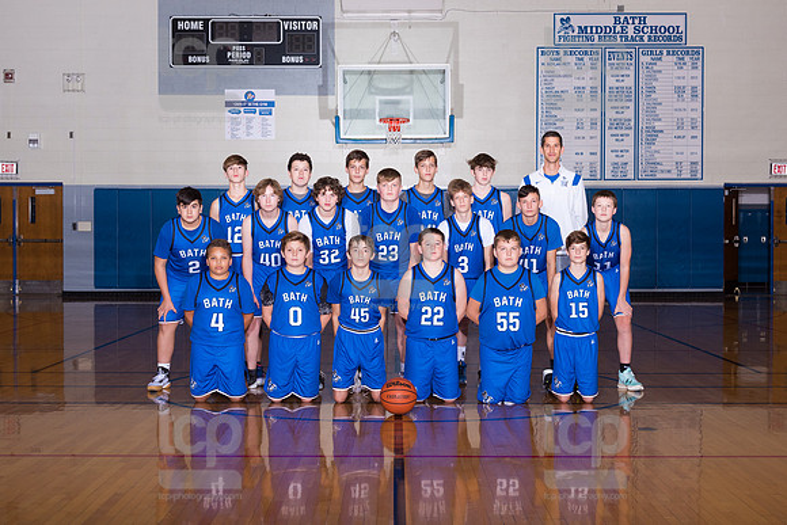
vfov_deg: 24.8
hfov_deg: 36.5
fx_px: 1195
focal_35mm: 55
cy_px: 253
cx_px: 390
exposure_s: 1/250
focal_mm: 50
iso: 500
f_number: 8
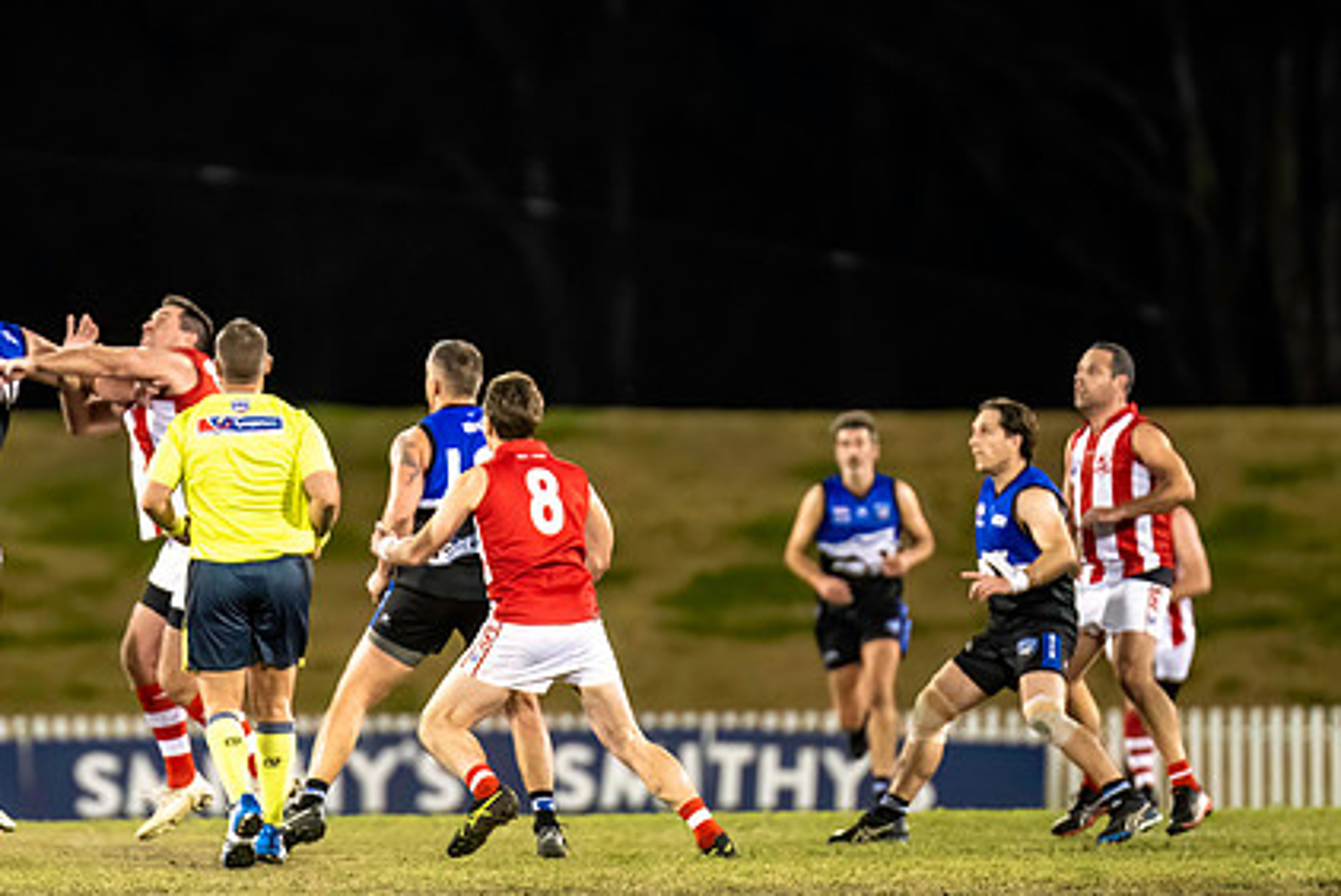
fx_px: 22588
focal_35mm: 606
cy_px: 428
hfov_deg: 3.4
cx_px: 309
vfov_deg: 2.3
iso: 3600
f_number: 2.8
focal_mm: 300
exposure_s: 1/1250
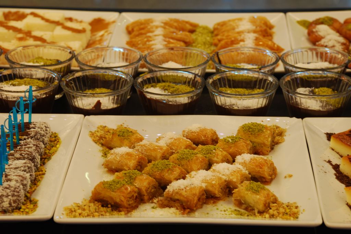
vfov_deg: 13.1
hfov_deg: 19.4
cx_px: 176
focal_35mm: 105
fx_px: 1024
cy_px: 117
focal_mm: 70
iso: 100
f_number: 8
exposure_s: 1
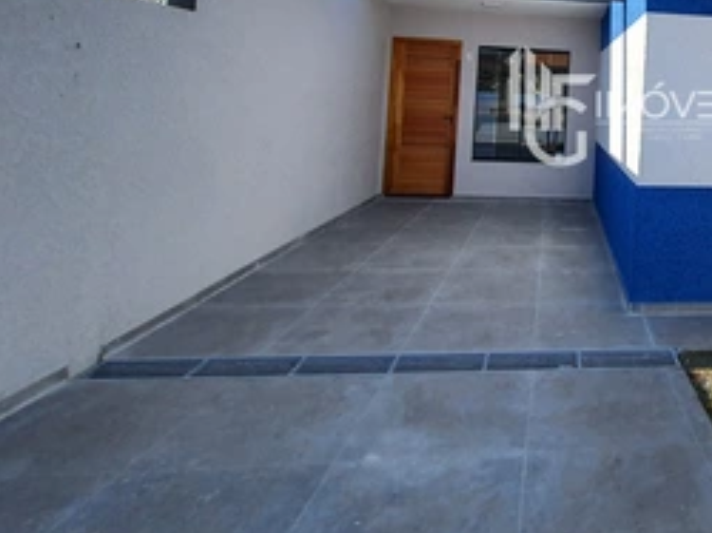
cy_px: 105
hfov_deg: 59.7
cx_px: 632
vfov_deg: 51.3
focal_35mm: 25
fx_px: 514
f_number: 2.2
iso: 50
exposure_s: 1/1010
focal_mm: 1.74
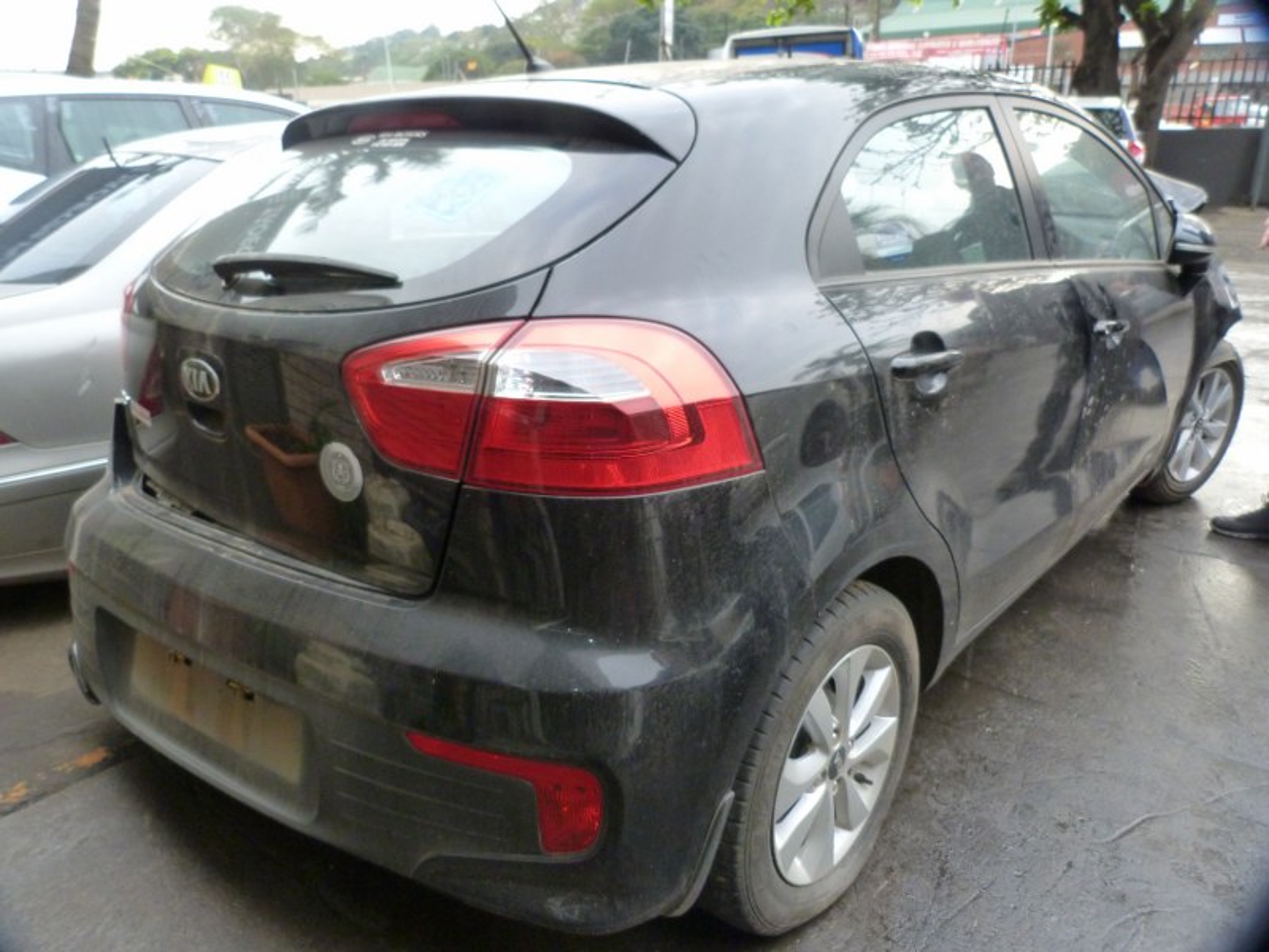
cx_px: 634
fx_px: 916
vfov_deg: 54.9
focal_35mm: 25
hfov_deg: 69.4
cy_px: 476
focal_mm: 4.5
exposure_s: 1/60
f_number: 2.8
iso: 320
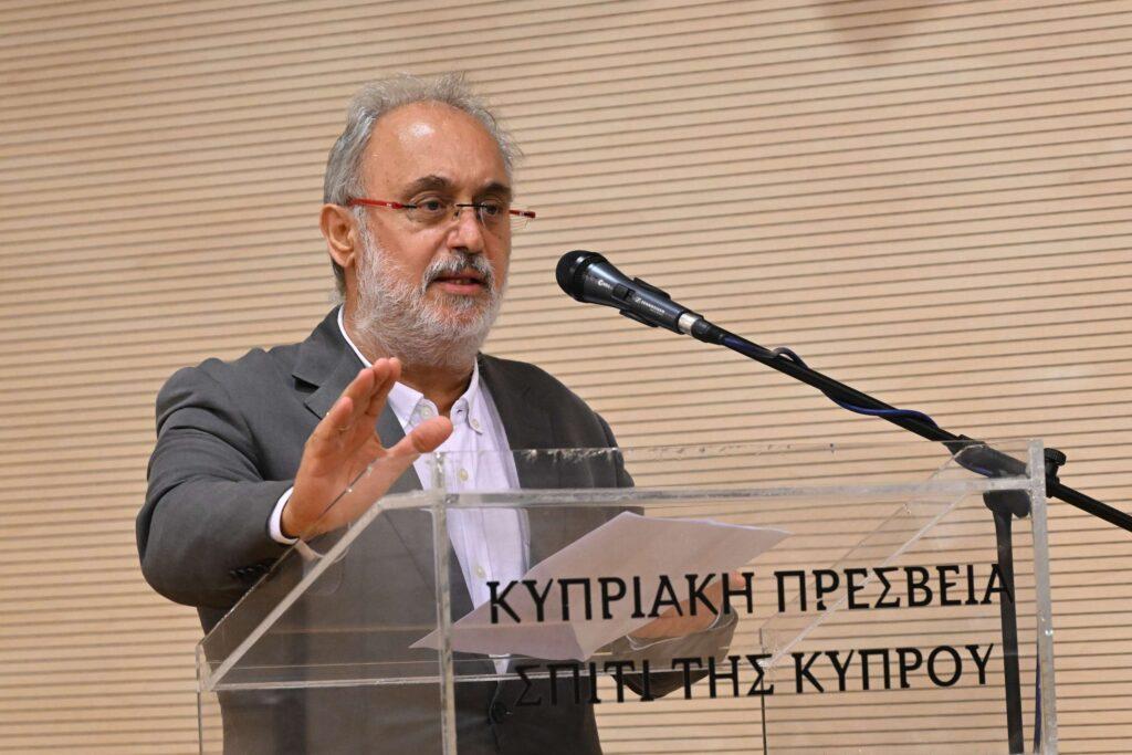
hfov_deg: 13.6
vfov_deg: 9.1
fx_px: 4748
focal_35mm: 151
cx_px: 566
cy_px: 378
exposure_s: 1/160
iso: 5000
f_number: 5
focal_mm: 101
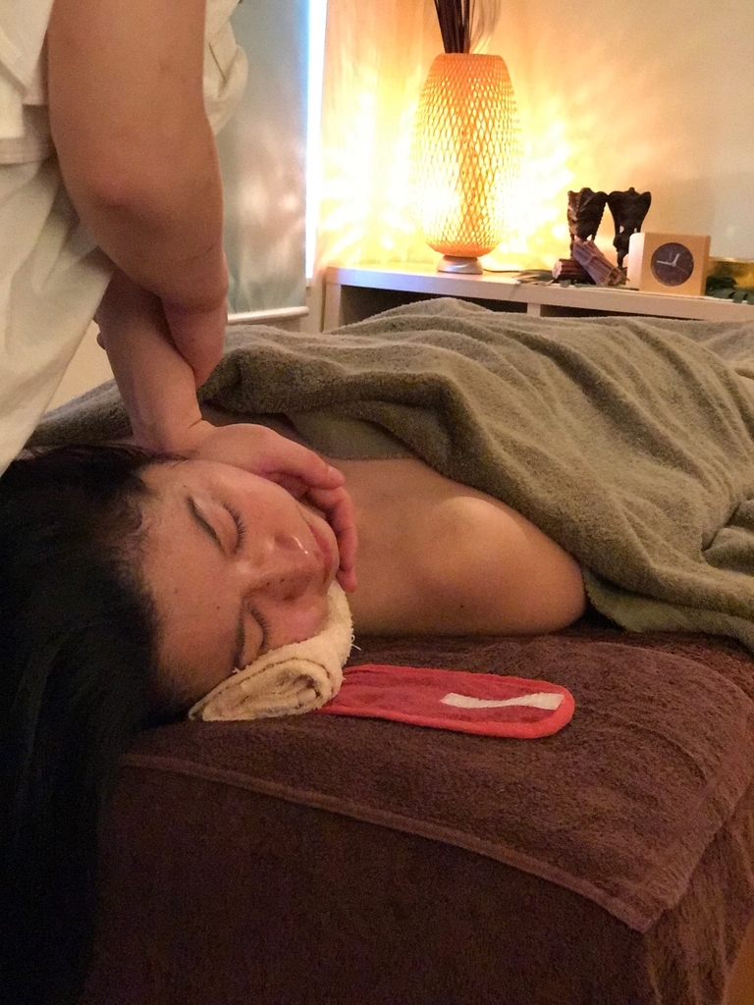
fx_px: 1655
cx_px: 377
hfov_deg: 25.7
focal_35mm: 57
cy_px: 502
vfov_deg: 33.8
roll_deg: -4.1
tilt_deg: -11.5
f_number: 2.8
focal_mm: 6.6
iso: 800
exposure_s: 1/50
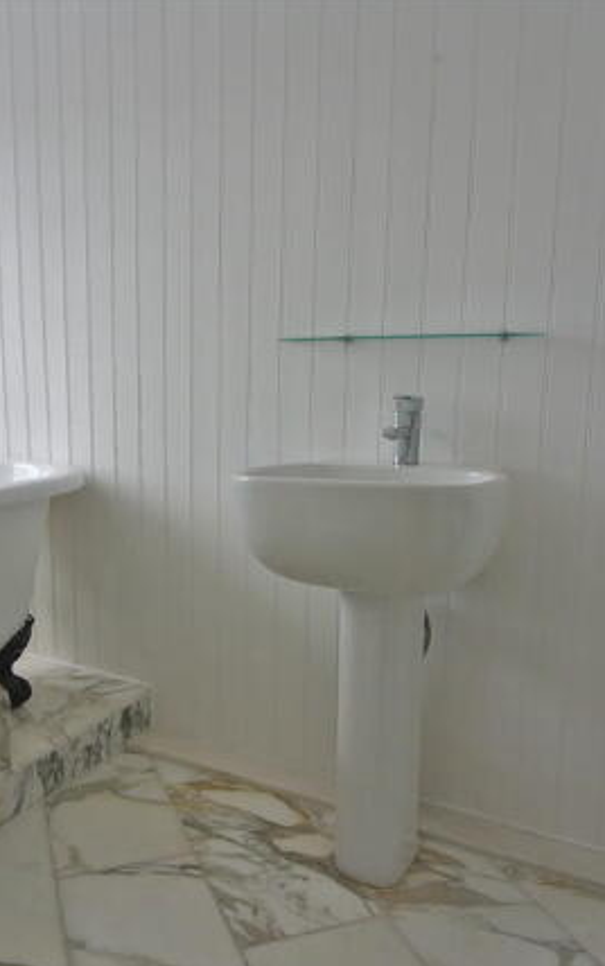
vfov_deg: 66.4
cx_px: 227
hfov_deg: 44.2
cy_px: 489
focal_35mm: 28
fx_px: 738
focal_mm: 6.7
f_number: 3.5
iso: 100
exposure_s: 1/200
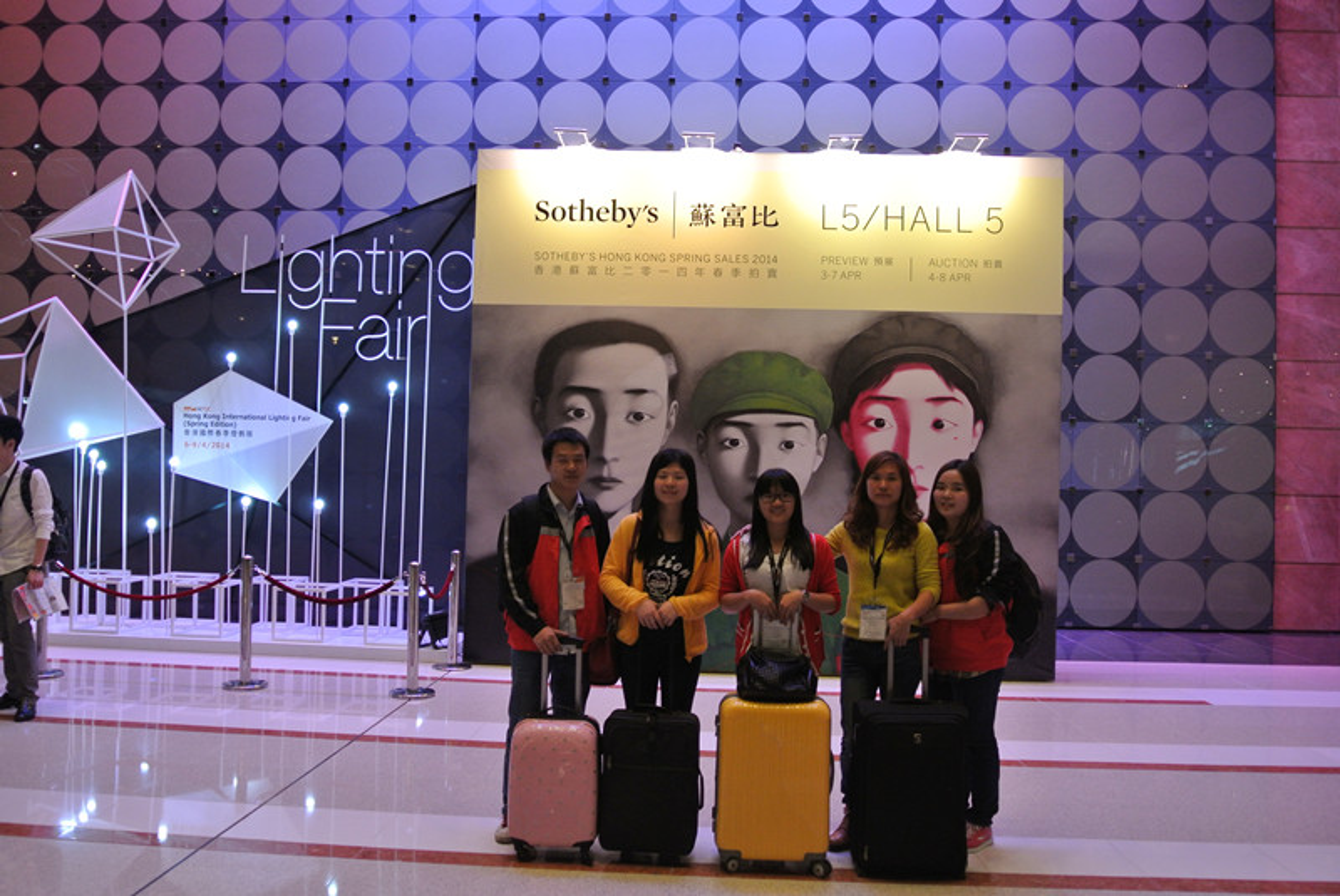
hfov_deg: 63.6
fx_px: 1080
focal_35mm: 29
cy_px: 448
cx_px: 670
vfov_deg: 45.0
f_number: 3.5
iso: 400
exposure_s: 1/40
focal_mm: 11
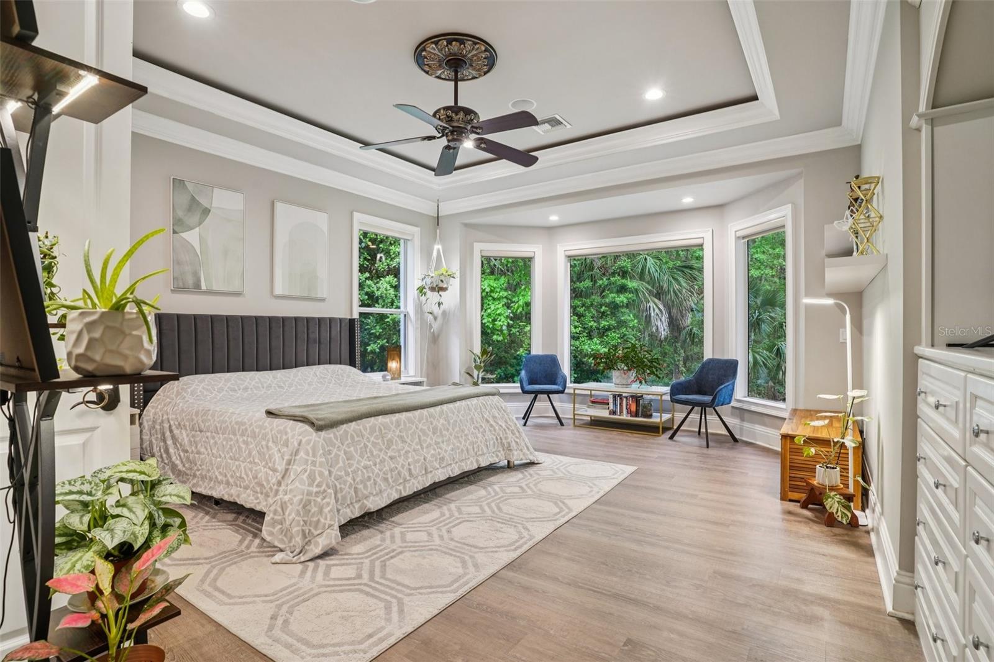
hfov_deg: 93.3
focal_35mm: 17
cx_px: 497
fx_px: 469
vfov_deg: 70.4
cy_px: 331
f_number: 9
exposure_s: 1/8
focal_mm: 17
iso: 400
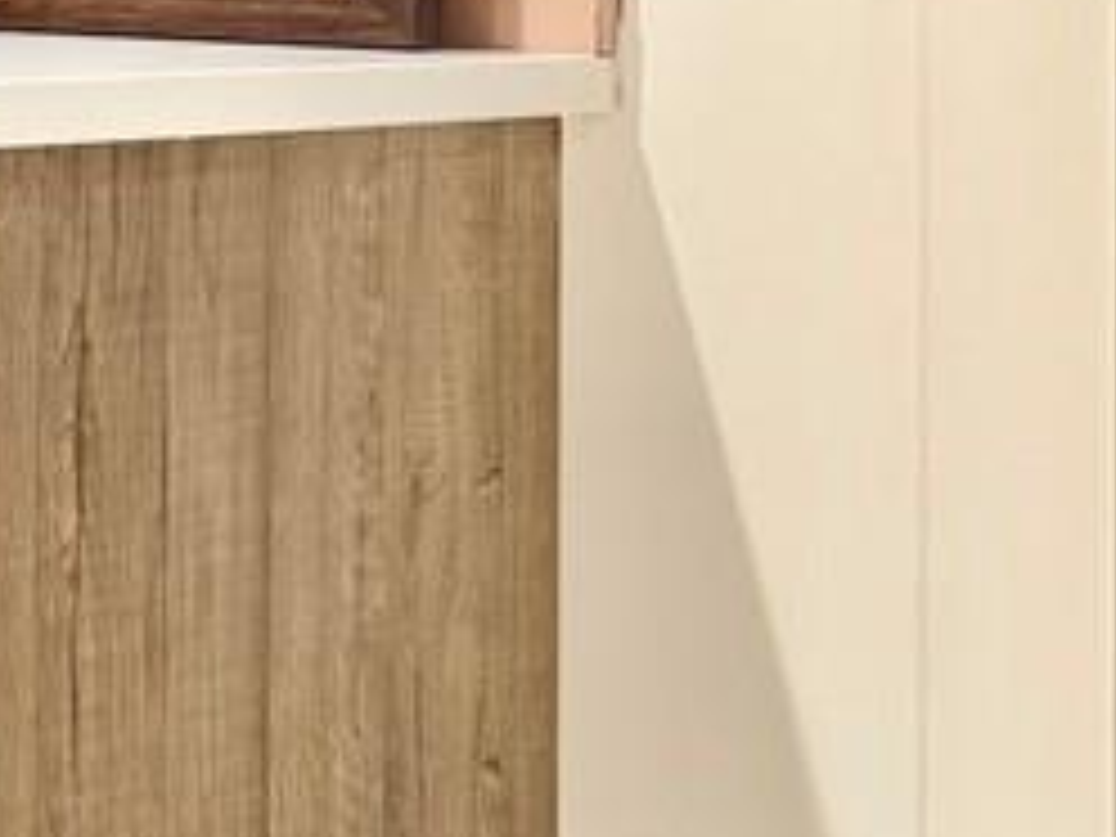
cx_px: -2151
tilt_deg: +1.9
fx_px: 4997
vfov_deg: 9.4
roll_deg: -1.2
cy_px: -320
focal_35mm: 155
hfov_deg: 9.9
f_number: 1.78
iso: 250
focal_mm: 6.76
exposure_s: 1/60
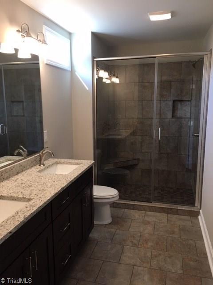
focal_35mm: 29
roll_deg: +0.6
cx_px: 106
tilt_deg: -10.2
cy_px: 142
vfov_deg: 61.7
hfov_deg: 48.2
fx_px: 238
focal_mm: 4.15
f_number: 2.2
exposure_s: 1/30
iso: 40
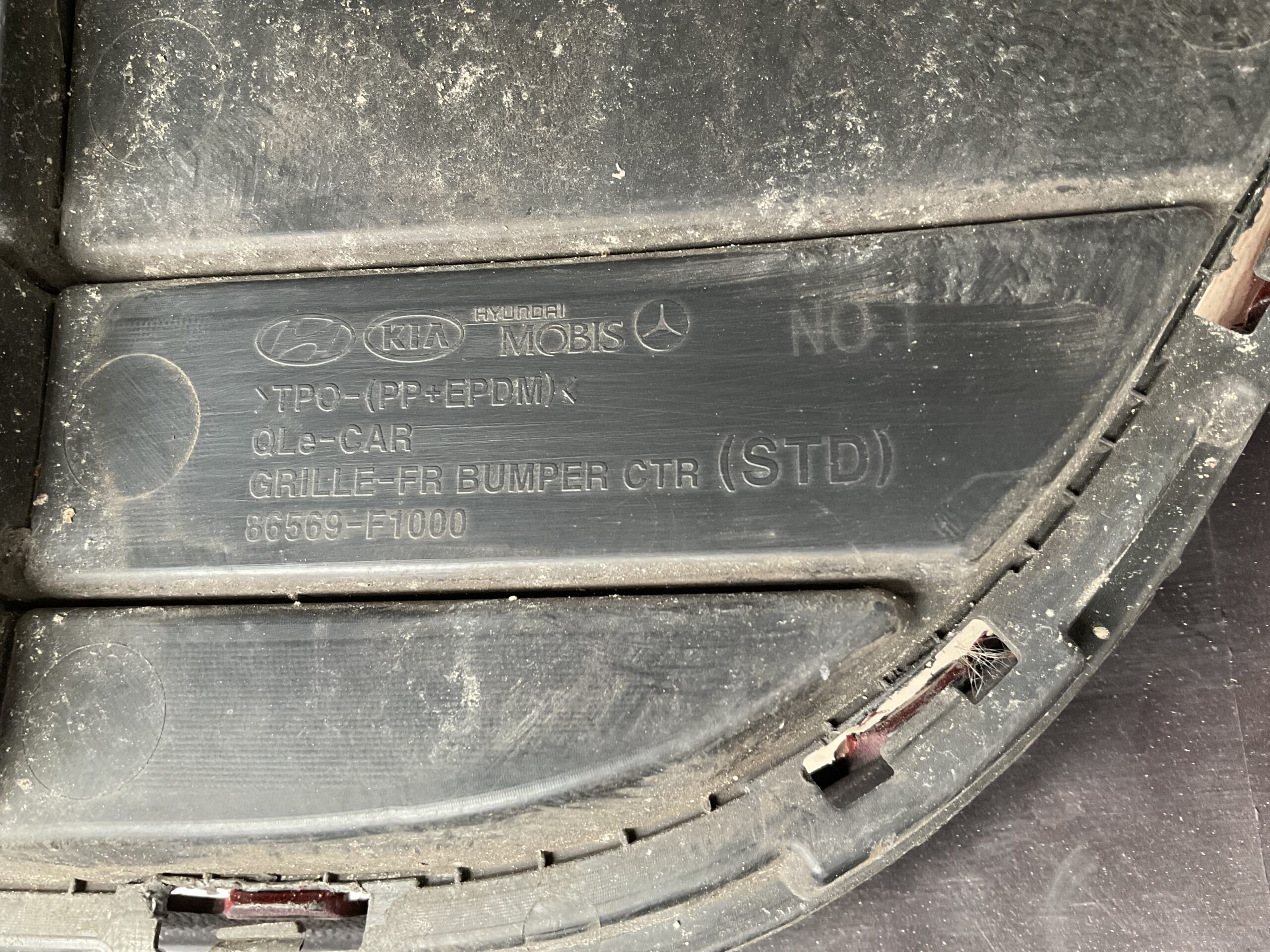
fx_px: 1064
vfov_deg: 48.2
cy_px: 476
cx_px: 635
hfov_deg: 61.7
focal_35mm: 29
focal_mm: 3
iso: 160
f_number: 1.8
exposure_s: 1/60
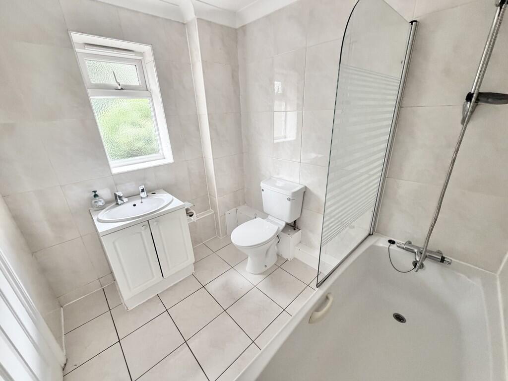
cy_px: 190
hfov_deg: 102.1
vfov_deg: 85.7
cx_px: 254
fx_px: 205
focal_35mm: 14
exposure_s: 1/72
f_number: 2.2
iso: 320
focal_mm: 2.22
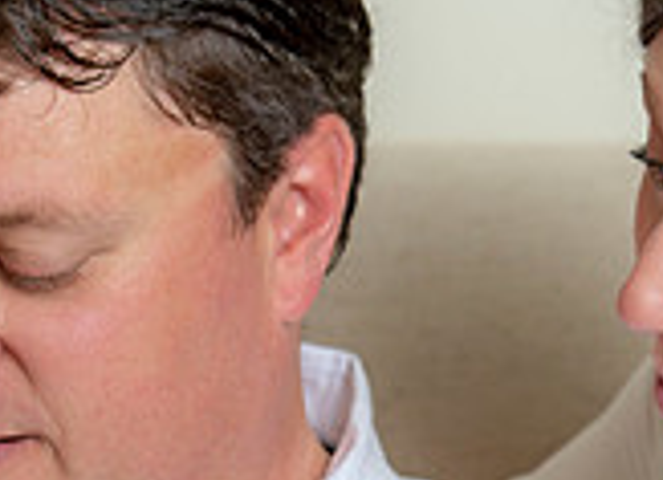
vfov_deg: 3.3
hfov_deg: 4.5
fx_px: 8418
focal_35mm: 445
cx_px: 481
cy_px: 597
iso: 200
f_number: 5.6
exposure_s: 1/160
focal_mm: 105
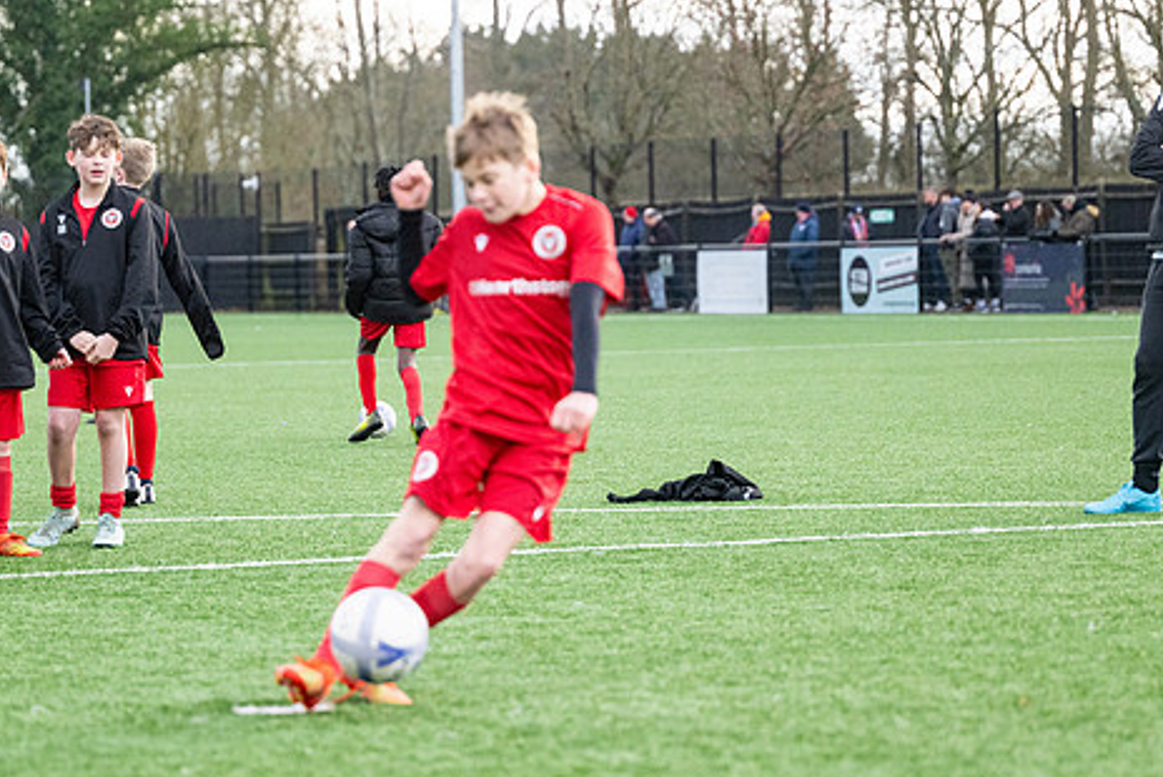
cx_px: 474
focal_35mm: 175
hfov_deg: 11.7
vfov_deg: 7.9
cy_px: 397
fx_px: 5657
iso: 2000
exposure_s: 1/2000
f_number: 4
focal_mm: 140
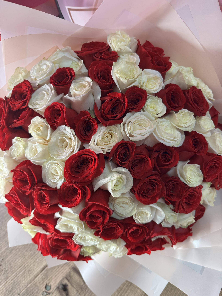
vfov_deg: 71.6
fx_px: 205
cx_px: 111
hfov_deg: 56.8
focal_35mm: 24
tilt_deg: -55.1
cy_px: 148
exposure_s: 1/121
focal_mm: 6.76
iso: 125
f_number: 1.78
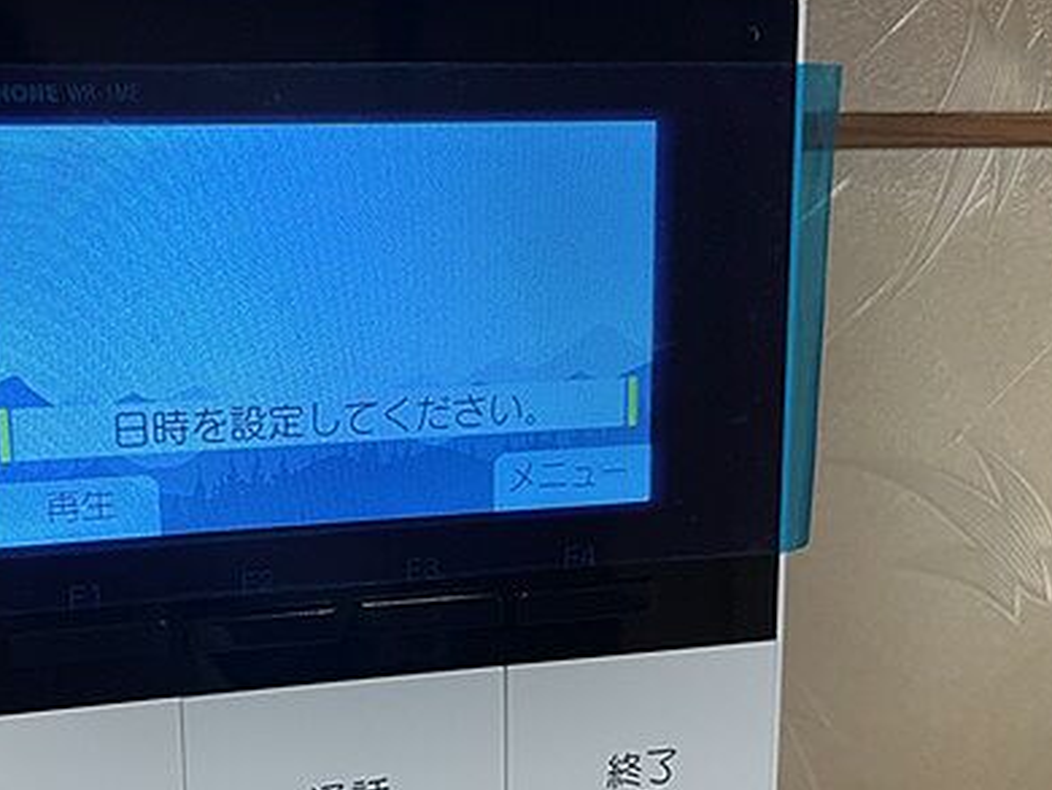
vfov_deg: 35.8
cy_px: 496
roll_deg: +1.6
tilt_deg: -10.0
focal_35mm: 40
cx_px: 262
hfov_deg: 45.2
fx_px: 1216
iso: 125
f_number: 1.6
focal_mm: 4.2
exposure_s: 1/60
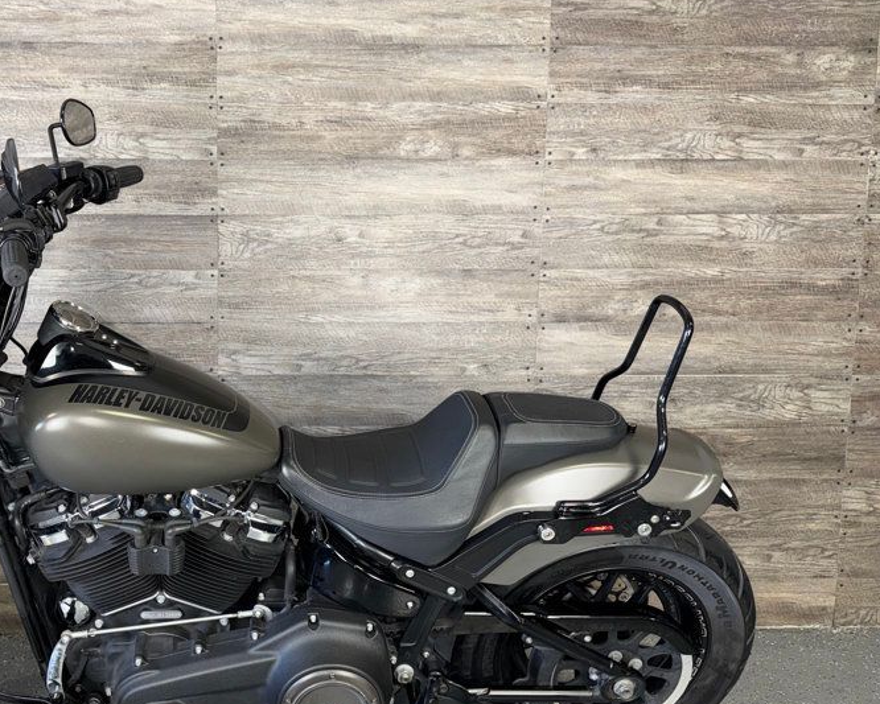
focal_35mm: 36
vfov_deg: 41.2
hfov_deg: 48.8
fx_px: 938
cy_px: 363
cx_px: 250
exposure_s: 1/20
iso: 100
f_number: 1.78
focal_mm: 6.76
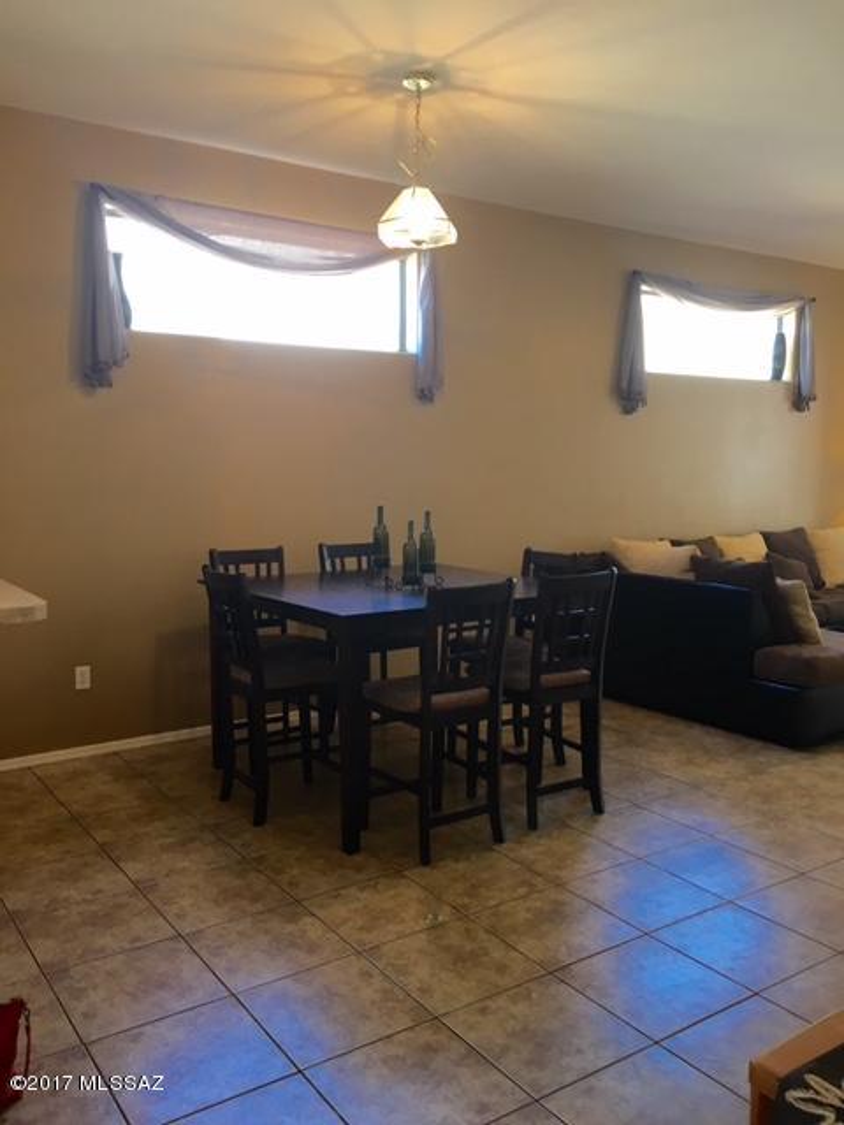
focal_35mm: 29
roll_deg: -0.4
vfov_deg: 61.7
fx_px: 943
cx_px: 422
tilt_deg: -5.2
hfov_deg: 48.2
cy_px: 562
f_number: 2.2
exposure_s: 1/30
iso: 50
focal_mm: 4.15
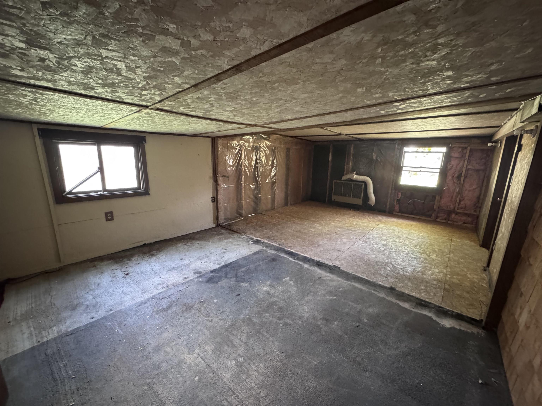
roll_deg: -1.6
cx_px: 271
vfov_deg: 85.7
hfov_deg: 102.1
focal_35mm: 14
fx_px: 219
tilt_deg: -13.3
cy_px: 203
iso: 1250
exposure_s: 1/40
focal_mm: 2.22
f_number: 2.2
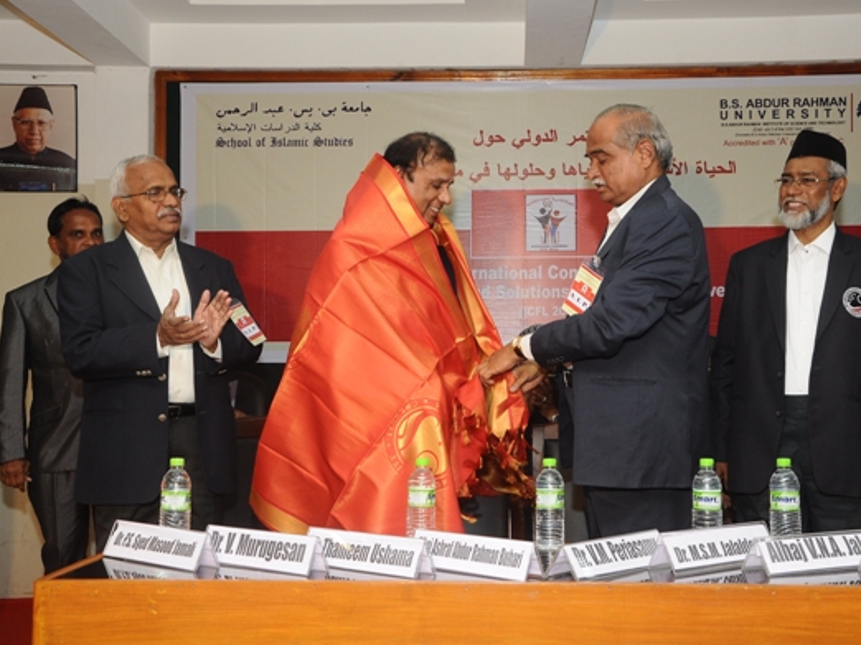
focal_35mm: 42
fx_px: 1033
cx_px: 483
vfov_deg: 34.7
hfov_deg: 45.2
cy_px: 327
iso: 800
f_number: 6.3
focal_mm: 25
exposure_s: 1/100
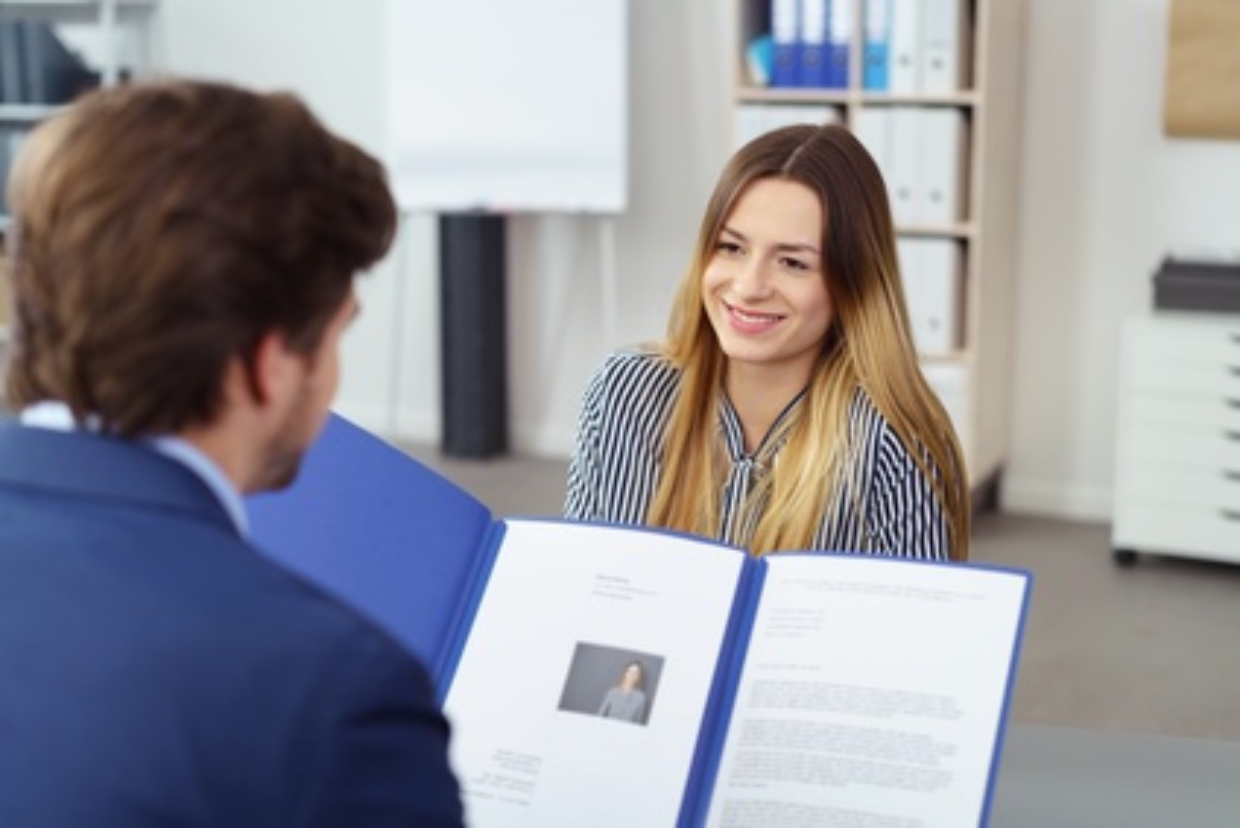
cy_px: 414
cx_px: 620
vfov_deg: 24.6
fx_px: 1895
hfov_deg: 36.2
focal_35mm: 55
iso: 100
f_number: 2.5
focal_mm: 55
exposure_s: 1/160
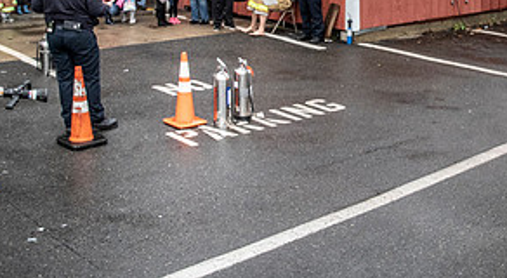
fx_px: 695
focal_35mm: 52
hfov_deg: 39.5
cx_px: 351
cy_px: 35
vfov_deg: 22.2
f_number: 4
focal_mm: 16
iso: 1600
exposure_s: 1/5000
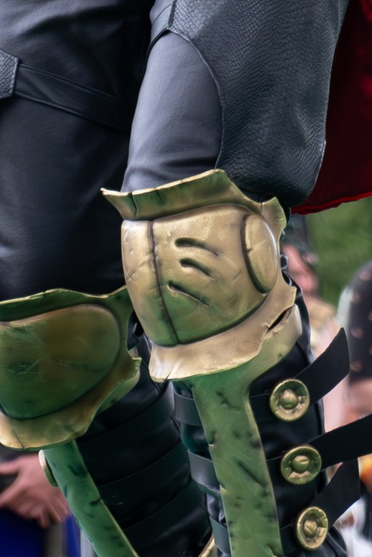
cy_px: -491
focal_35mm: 431
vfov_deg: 4.7
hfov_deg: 3.2
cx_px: 153
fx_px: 6677
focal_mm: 55
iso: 800
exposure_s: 1/640
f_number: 3.6
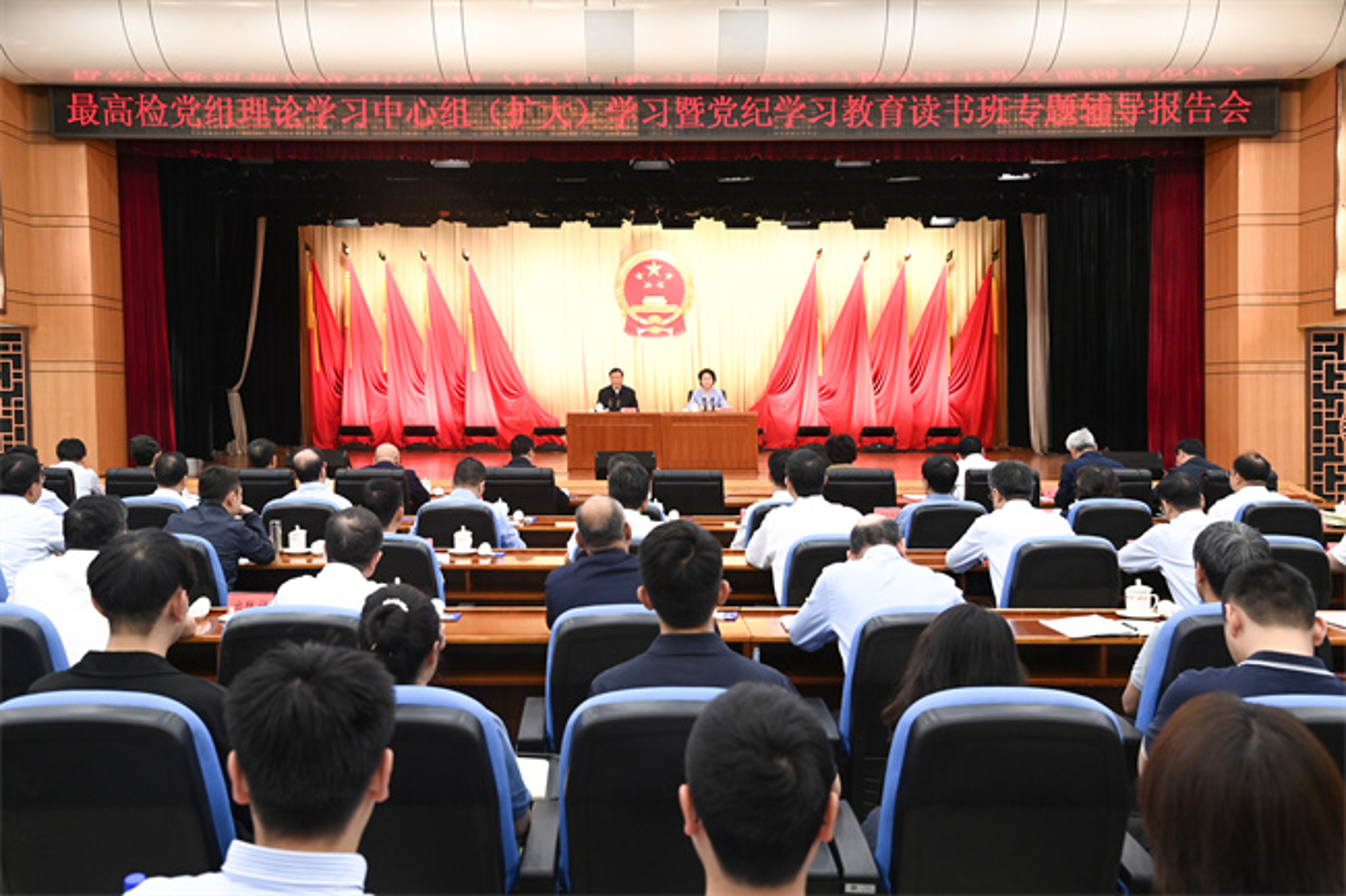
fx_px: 1271
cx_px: 673
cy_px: 448
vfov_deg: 38.9
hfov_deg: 55.8
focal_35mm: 34
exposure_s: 1/100
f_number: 5.6
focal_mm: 34
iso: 2500
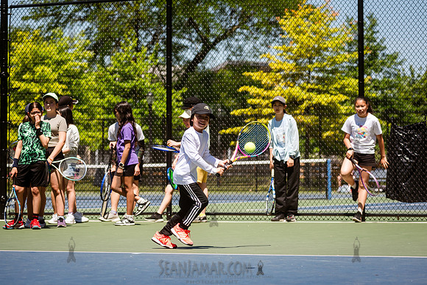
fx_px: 1564
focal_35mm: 132
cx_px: 220
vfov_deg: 10.4
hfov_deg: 15.5
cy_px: 143
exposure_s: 1/1600
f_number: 5
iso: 200
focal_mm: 125
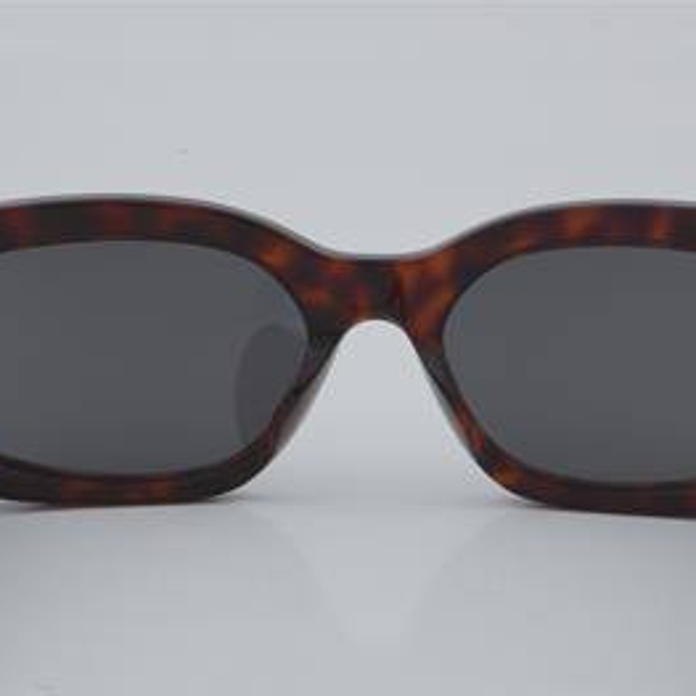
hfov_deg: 16.3
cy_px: 349
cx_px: 378
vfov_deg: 16.3
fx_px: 2426
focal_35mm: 107
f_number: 32
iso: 100
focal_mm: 55
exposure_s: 1/4
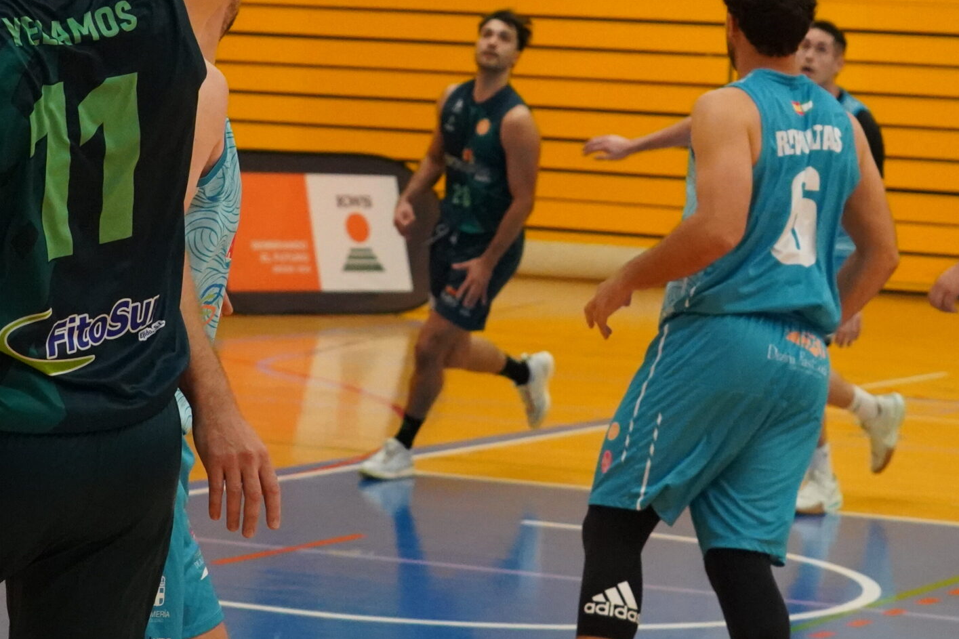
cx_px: 412
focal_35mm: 114
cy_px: 98
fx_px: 3036
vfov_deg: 12.0
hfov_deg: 17.9
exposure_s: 1/2000
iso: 10000
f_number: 5
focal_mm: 63
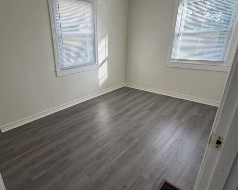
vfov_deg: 65.5
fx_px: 148
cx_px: 94
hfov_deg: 76.6
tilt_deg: -19.2
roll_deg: +1.7
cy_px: 95
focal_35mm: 21
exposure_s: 1/121
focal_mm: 2.22
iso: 100
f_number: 2.2
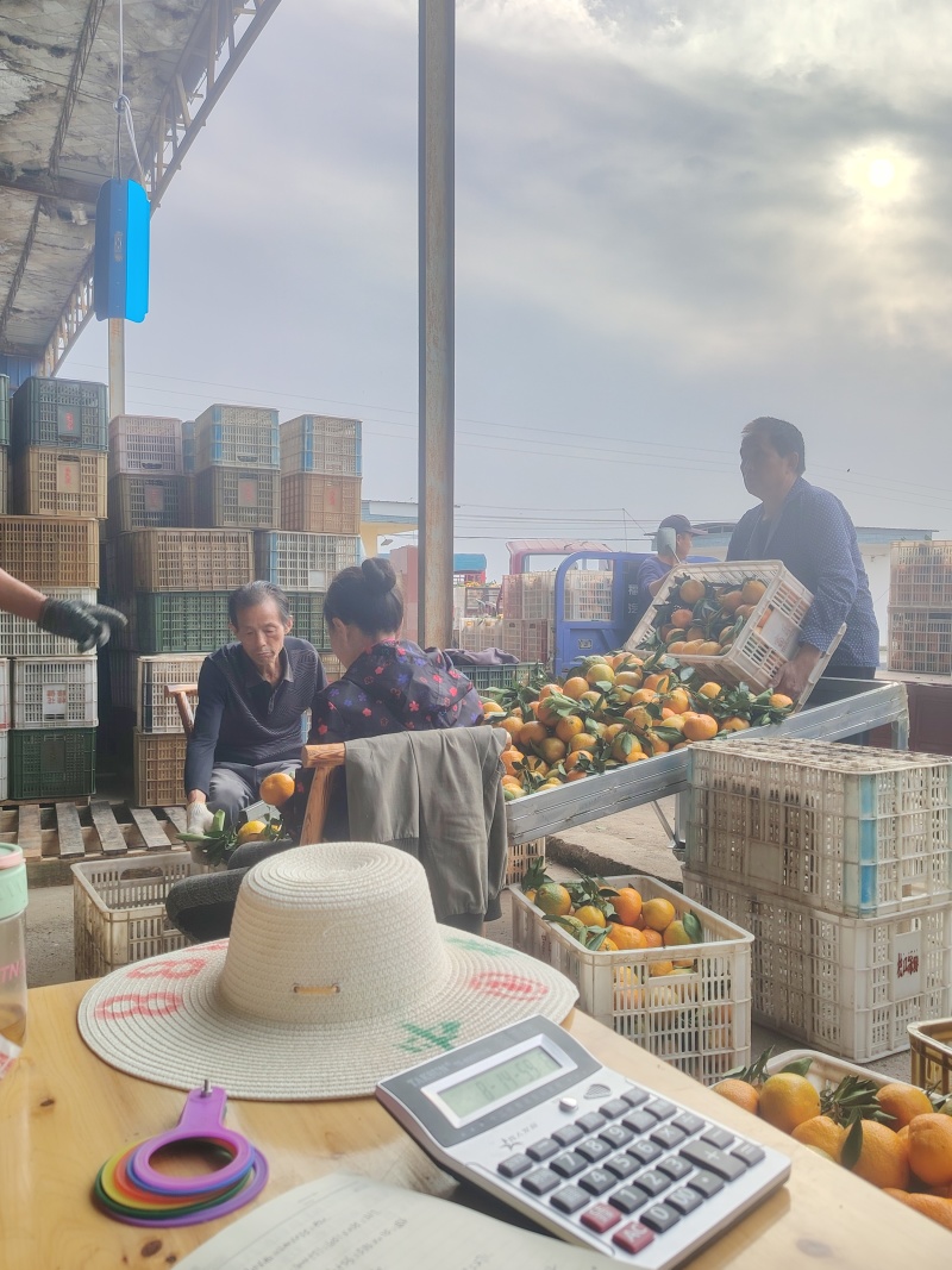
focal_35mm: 29
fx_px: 1064
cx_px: 476
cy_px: 635
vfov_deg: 61.7
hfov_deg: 48.2
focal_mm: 5.25
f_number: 1.75
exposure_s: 1/138
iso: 100
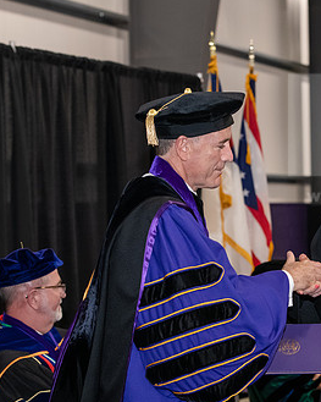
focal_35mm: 116
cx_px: 251
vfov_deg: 16.6
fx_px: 1378
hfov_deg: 13.2
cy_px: 222
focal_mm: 70
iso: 2500
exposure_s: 1/200
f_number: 5
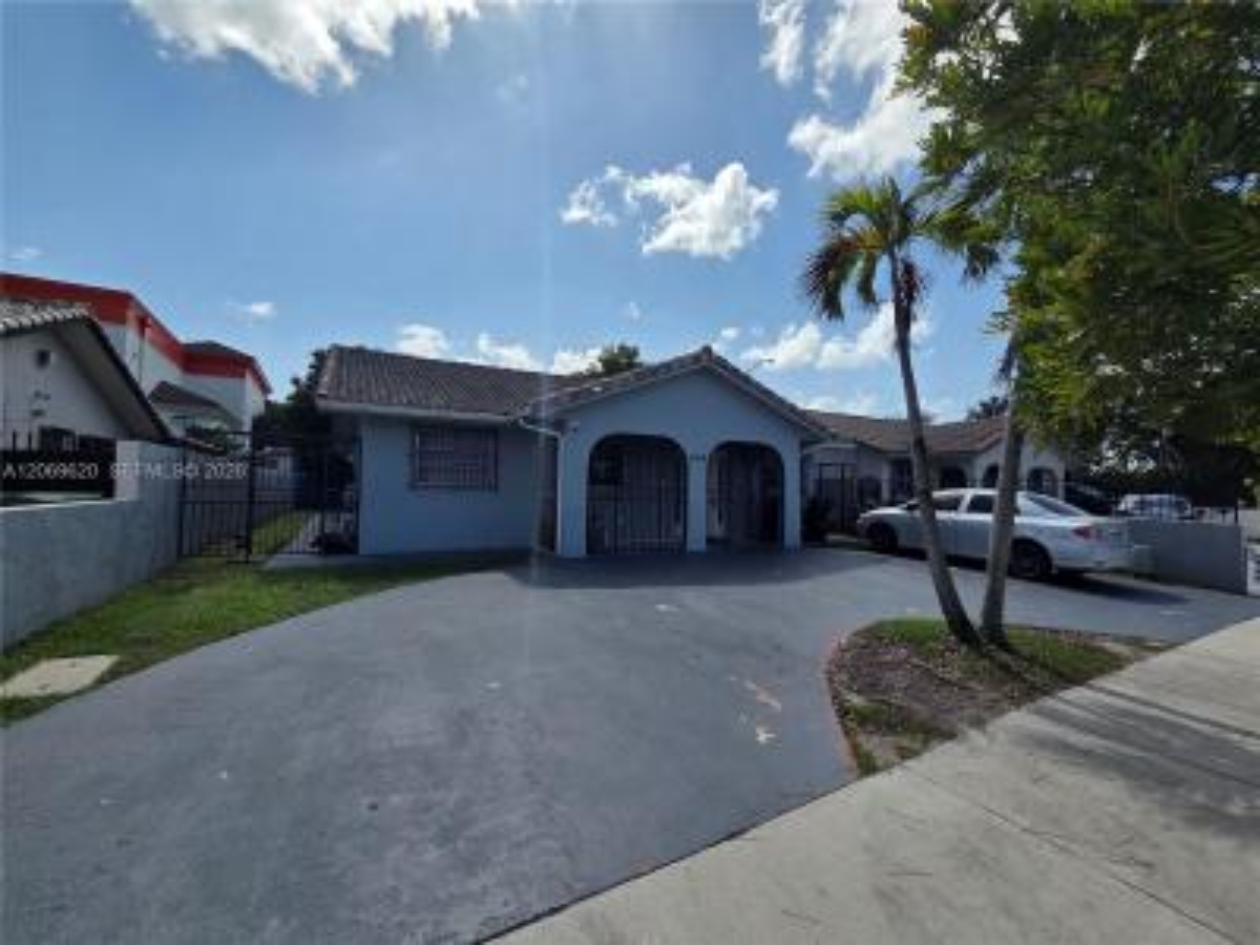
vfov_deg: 89.9
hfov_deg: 106.2
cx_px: 630
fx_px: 473
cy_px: 472
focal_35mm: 13
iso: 50
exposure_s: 1/3345
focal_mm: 2.2
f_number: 2.2
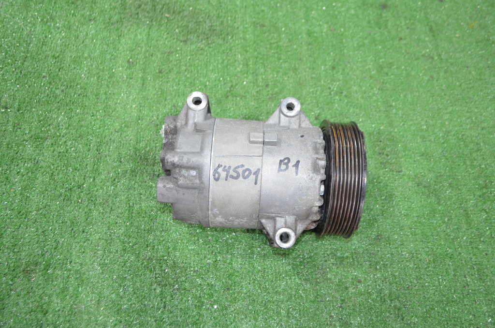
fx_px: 494
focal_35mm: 36
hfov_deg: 53.2
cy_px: 164
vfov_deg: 36.7
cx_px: 248
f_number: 4
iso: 1100
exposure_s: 1/60
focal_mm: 24
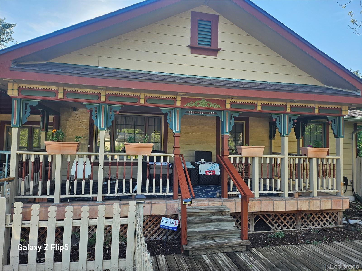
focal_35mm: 24
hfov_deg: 71.6
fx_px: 251
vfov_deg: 56.8
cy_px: 136
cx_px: 181
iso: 50
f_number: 1.8
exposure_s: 1/535
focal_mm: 5
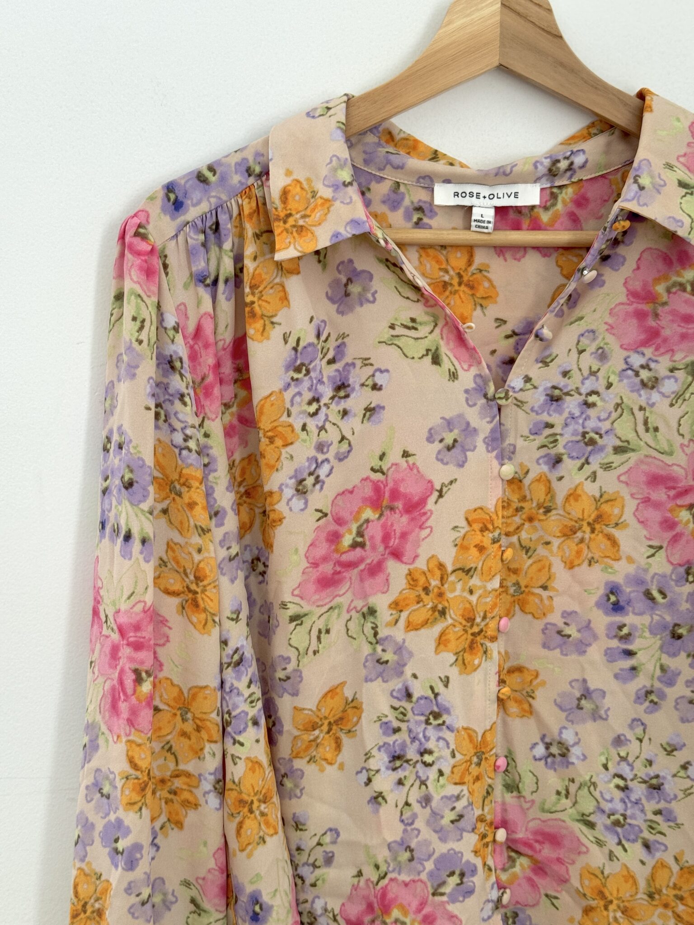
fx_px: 1283
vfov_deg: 39.7
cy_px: 462
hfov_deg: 30.3
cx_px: 347
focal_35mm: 48
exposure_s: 1/120
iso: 80
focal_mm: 6.76
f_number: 1.78
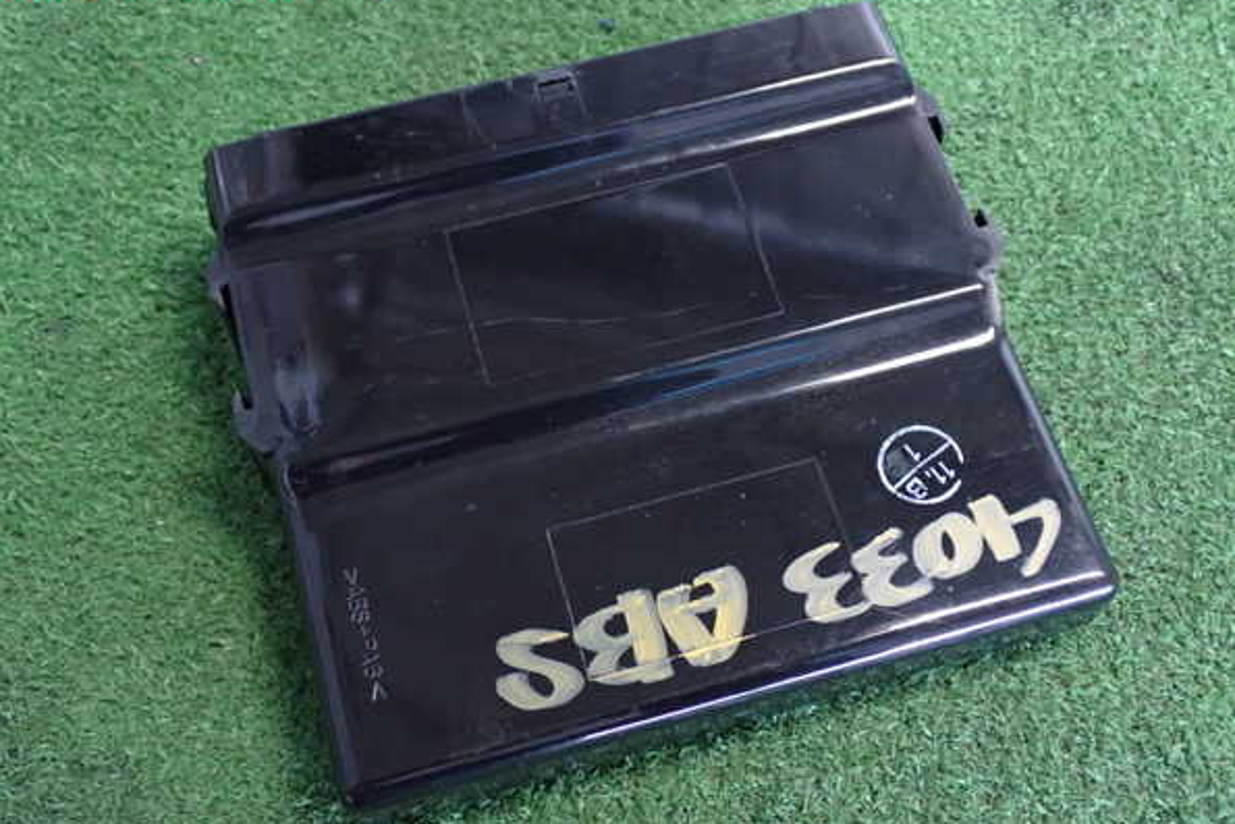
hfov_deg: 45.4
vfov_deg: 31.2
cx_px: 621
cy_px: 419
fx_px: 1475
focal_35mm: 43
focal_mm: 7.31
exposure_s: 1/25
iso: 800
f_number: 2.8
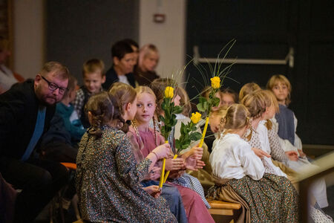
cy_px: 112
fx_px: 1456
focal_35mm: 157
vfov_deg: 8.7
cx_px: 167
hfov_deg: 13.1
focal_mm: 157
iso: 8000
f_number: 2.8
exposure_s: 1/250
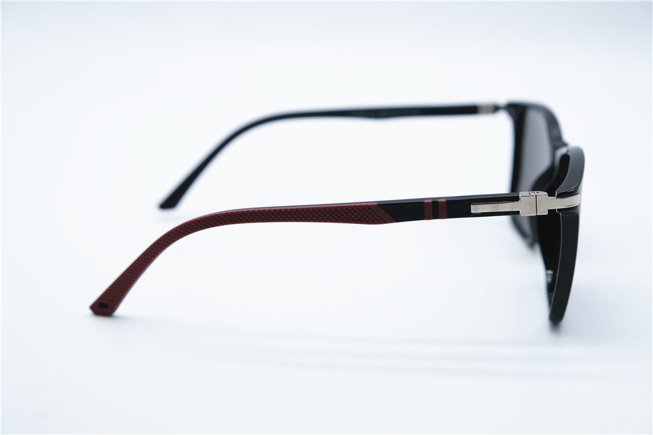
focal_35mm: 59
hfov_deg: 33.9
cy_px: 218
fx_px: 1070
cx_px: 326
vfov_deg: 23.0
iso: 160
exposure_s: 1/210
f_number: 5
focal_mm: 39
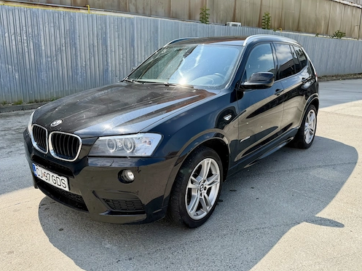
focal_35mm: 29
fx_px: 303
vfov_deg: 48.1
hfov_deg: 61.7
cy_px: 125
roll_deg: -1.8
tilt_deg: -16.9
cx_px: 186
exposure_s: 1/2611
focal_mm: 6.76
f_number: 1.78
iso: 80
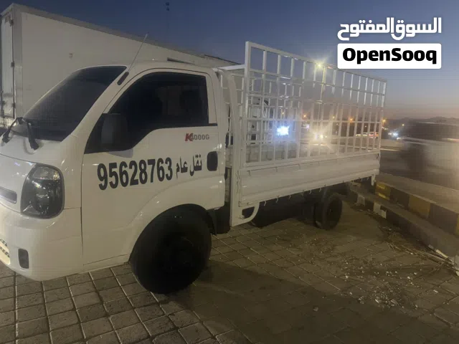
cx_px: 230
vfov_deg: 56.8
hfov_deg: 71.6
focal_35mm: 24
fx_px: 318
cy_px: 172
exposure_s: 1/25
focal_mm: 6.76
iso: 800
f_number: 1.78
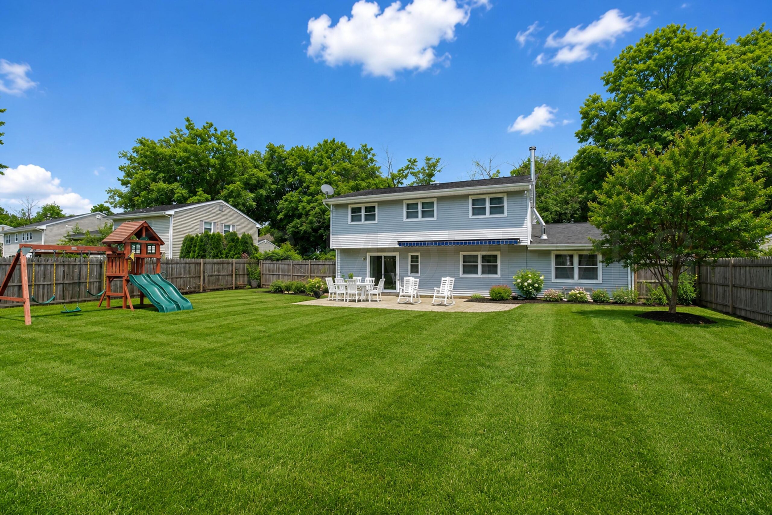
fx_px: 322
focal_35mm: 15
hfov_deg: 100.4
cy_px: 258
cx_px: 386
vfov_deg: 77.3
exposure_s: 1/125
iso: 800
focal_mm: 10
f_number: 6.4
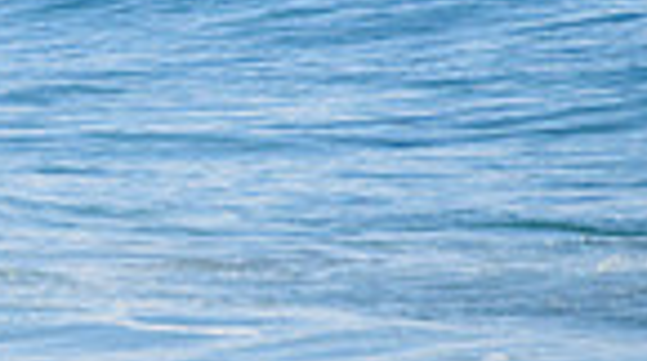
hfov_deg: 0.8
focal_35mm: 2574
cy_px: -118
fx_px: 44086
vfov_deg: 0.5
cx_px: -791
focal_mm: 500
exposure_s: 1/8000
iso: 500
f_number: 5.6
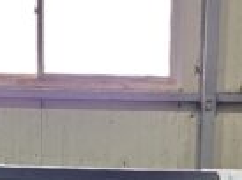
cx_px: 113
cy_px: 353
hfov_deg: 19.5
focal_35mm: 101
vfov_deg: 12.8
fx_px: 704
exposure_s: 1/120
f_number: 1.7
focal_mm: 6.25
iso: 64
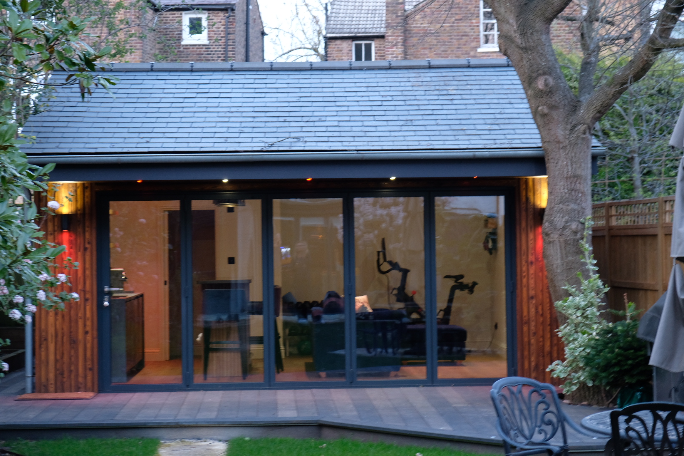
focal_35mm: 83
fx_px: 1577
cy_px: 228
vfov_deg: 16.5
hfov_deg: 24.5
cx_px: 342
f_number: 4
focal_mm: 55
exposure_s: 1/6
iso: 800
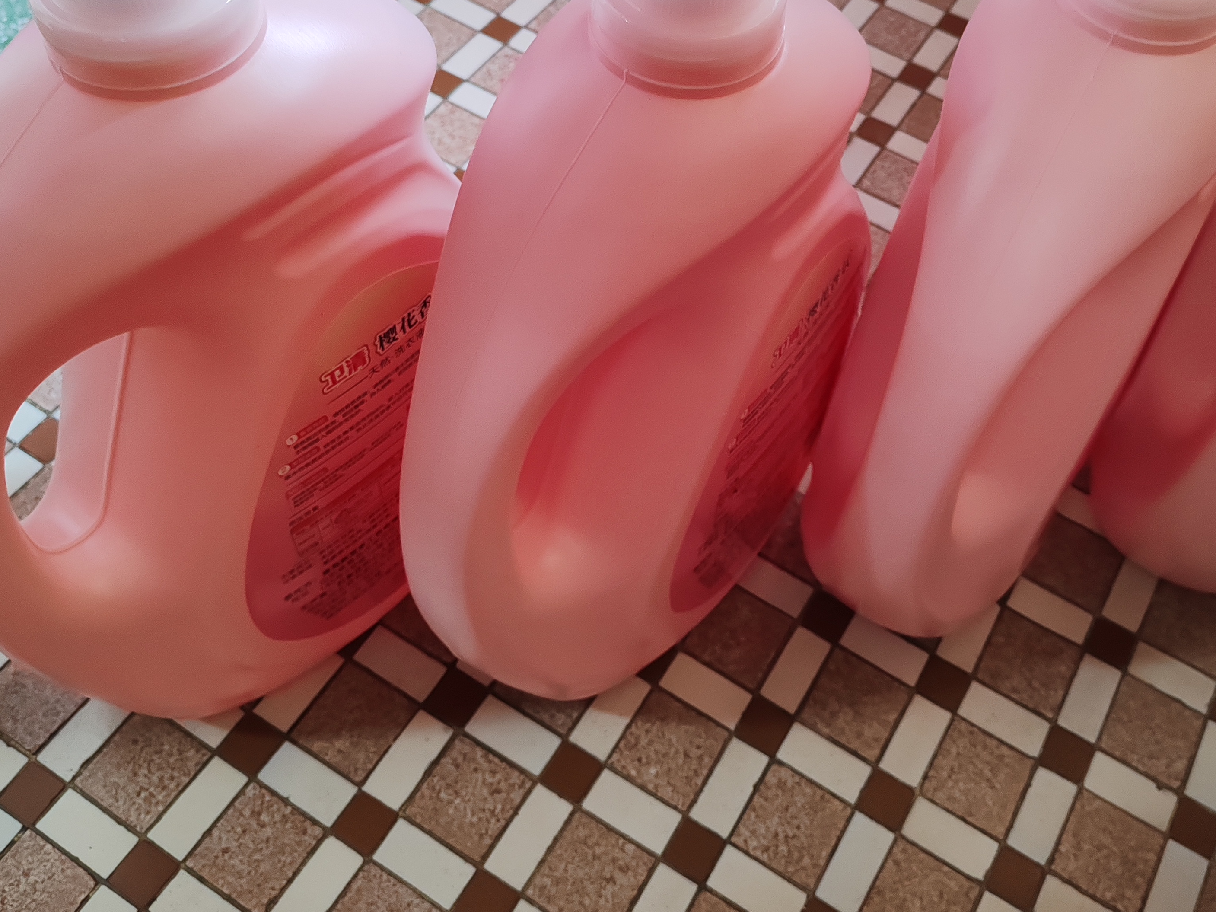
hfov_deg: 47.5
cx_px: 742
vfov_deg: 36.2
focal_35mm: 39
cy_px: 263
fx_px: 1370
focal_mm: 6.12
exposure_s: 1/50
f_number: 1.9
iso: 1600
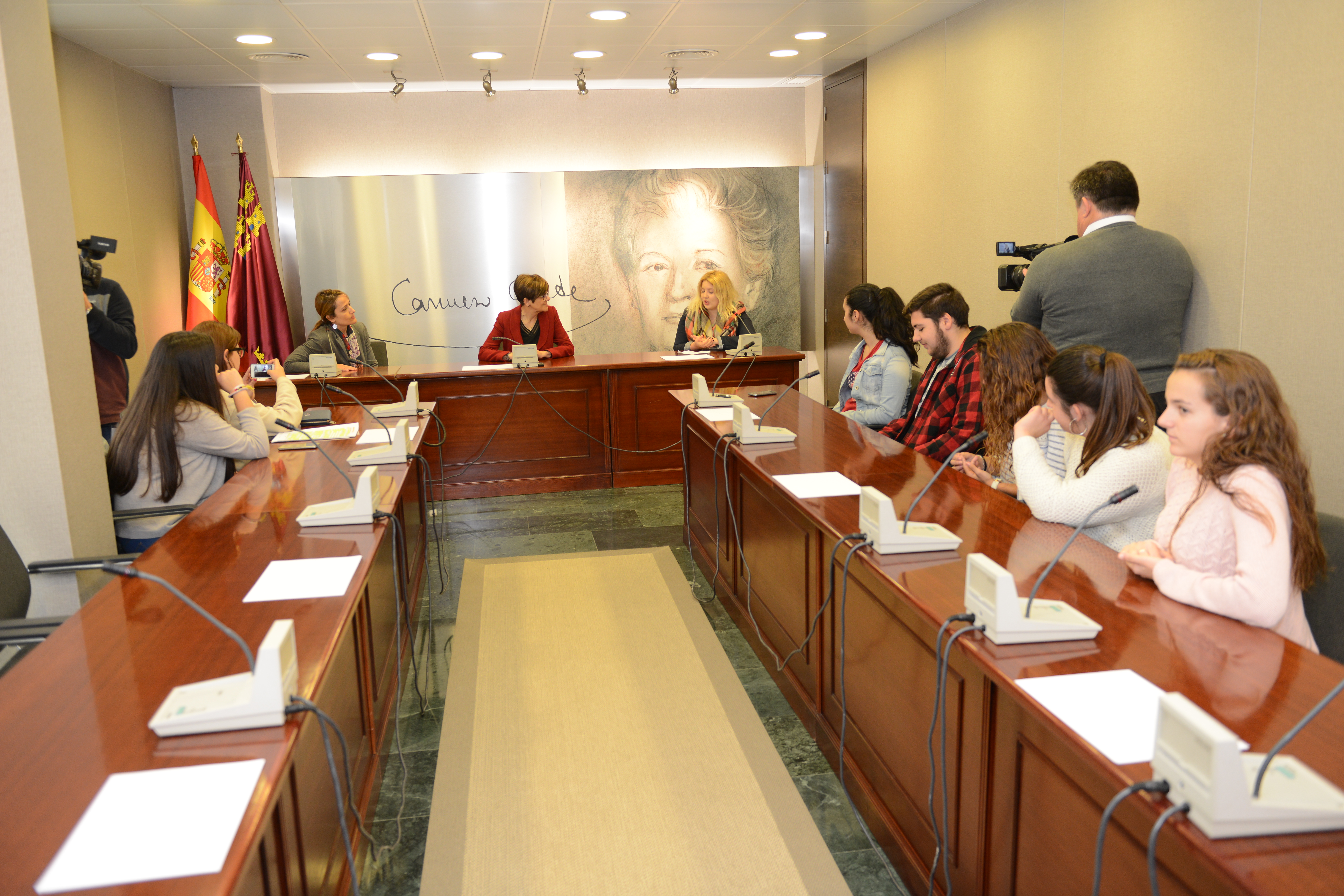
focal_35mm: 31
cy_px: 448
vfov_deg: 42.3
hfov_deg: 60.3
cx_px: 672
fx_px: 1157
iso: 800
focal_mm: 31
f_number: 3.2
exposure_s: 1/100
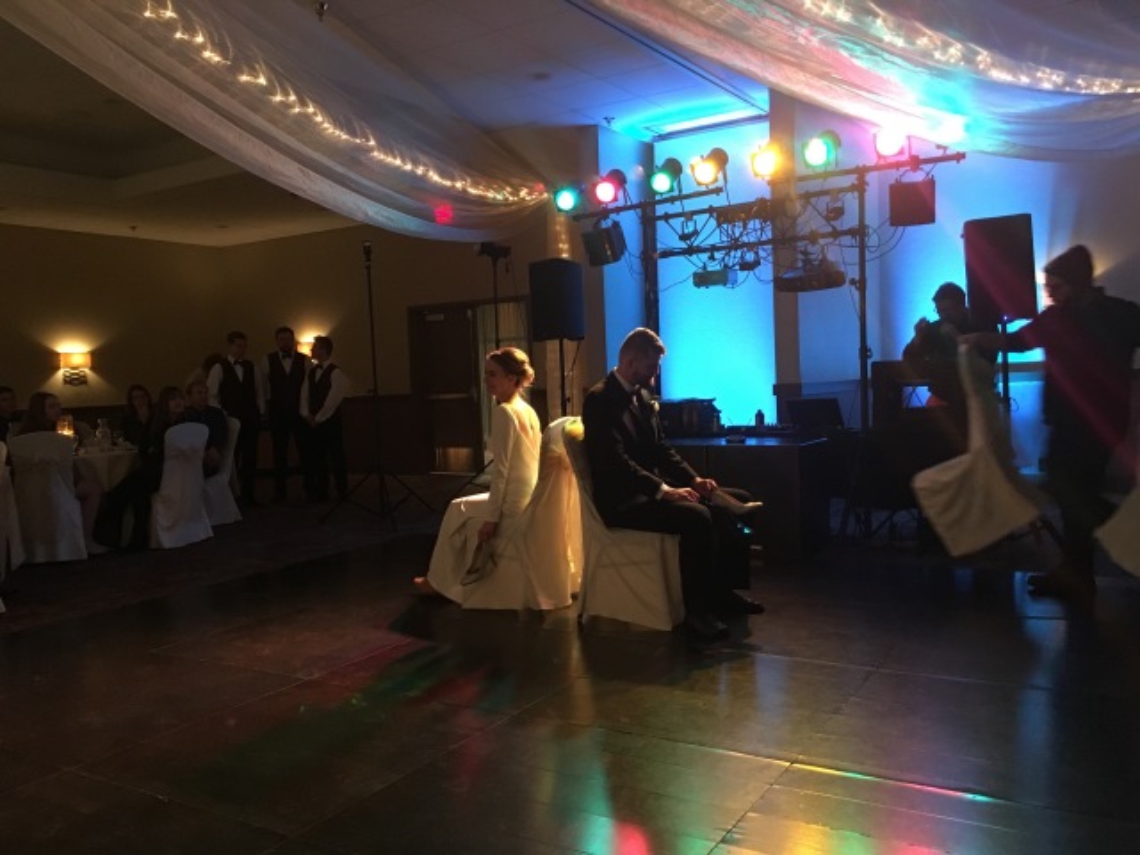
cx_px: 570
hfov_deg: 61.7
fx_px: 955
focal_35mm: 29
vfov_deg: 48.2
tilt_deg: -1.7
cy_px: 428
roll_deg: +3.9
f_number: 2.2
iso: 250
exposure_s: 1/15
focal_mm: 4.15
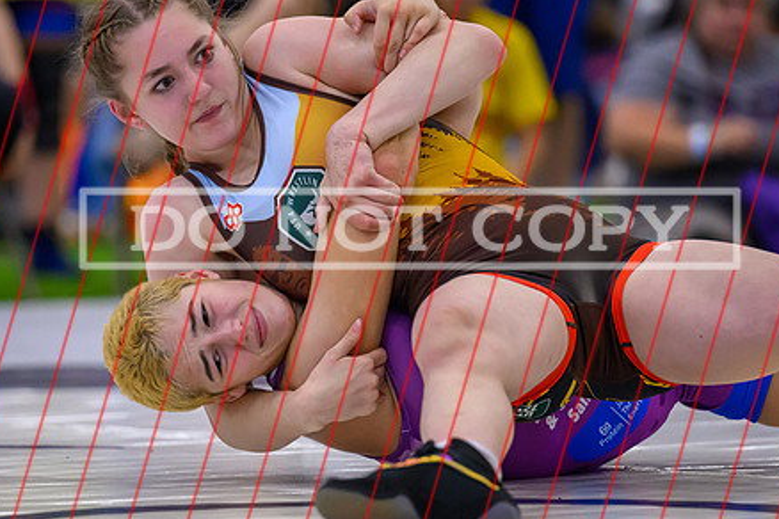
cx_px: 291
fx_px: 7292
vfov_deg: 4.1
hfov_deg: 6.1
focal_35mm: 337
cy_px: 317
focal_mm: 195
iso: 6400
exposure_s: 1/800
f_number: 2.8
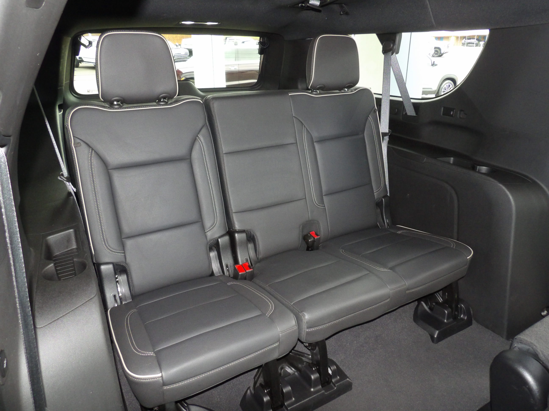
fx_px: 381
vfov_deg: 56.8
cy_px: 206
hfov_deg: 71.6
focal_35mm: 24
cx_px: 274
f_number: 3.2
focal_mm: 4.3
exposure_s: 1/33
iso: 419
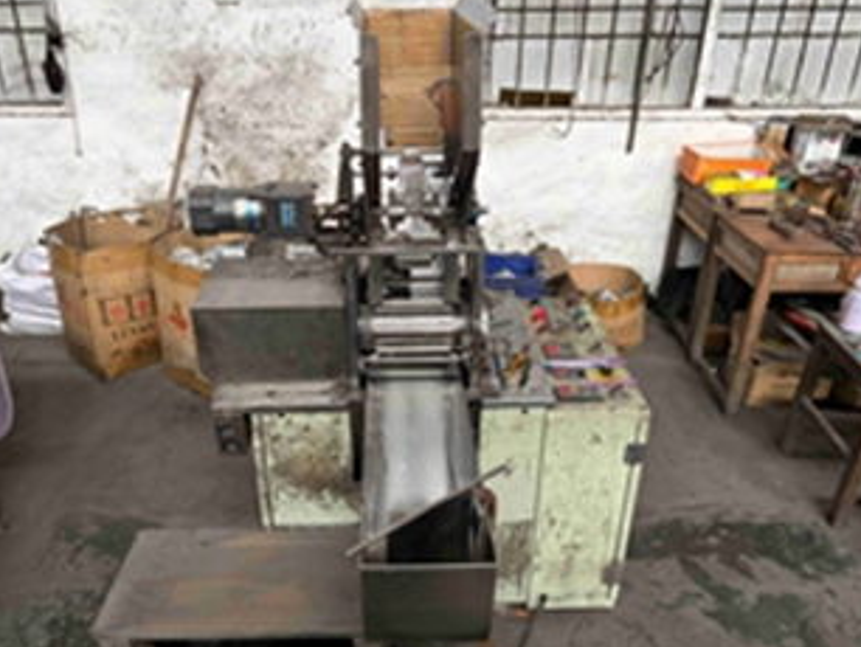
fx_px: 722
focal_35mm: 29
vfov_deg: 48.3
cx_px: 409
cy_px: 346
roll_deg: -0.7
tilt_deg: -27.4
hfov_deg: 61.6
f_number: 1.6
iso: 500
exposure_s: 1/56
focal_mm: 5.96
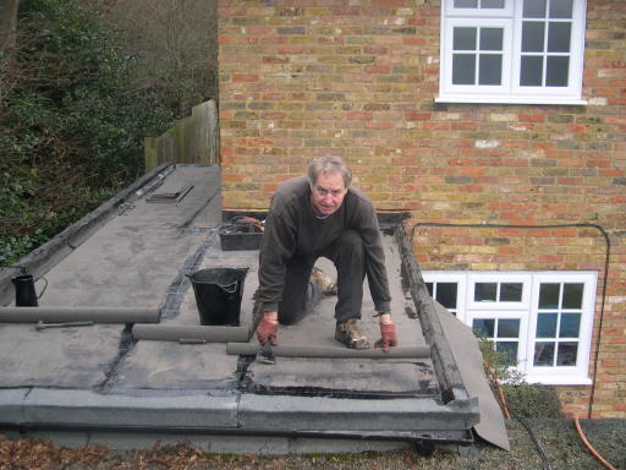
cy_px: 235
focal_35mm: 38
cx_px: 313
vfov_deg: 37.7
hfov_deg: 49.0
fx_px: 687
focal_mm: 8
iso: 100
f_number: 2.8
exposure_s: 1/57.1
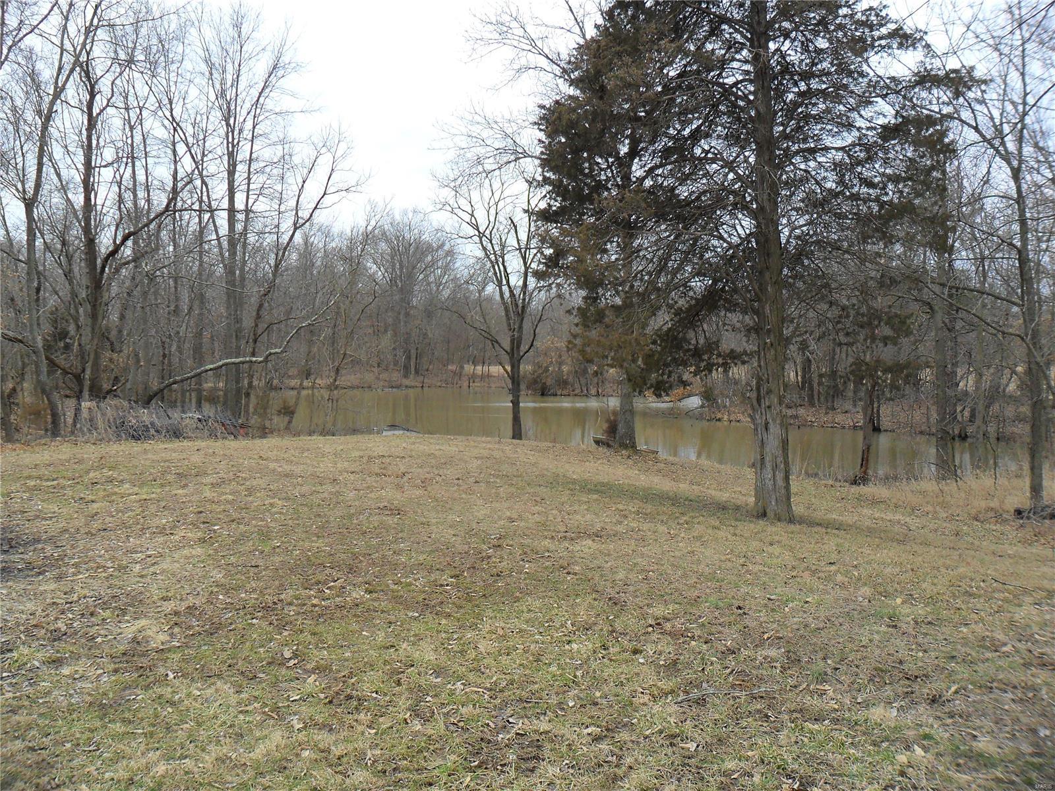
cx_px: 528
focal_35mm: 27
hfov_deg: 65.3
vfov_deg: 51.4
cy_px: 396
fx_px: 823
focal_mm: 4.9
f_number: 3.5
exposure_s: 1/350
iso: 100
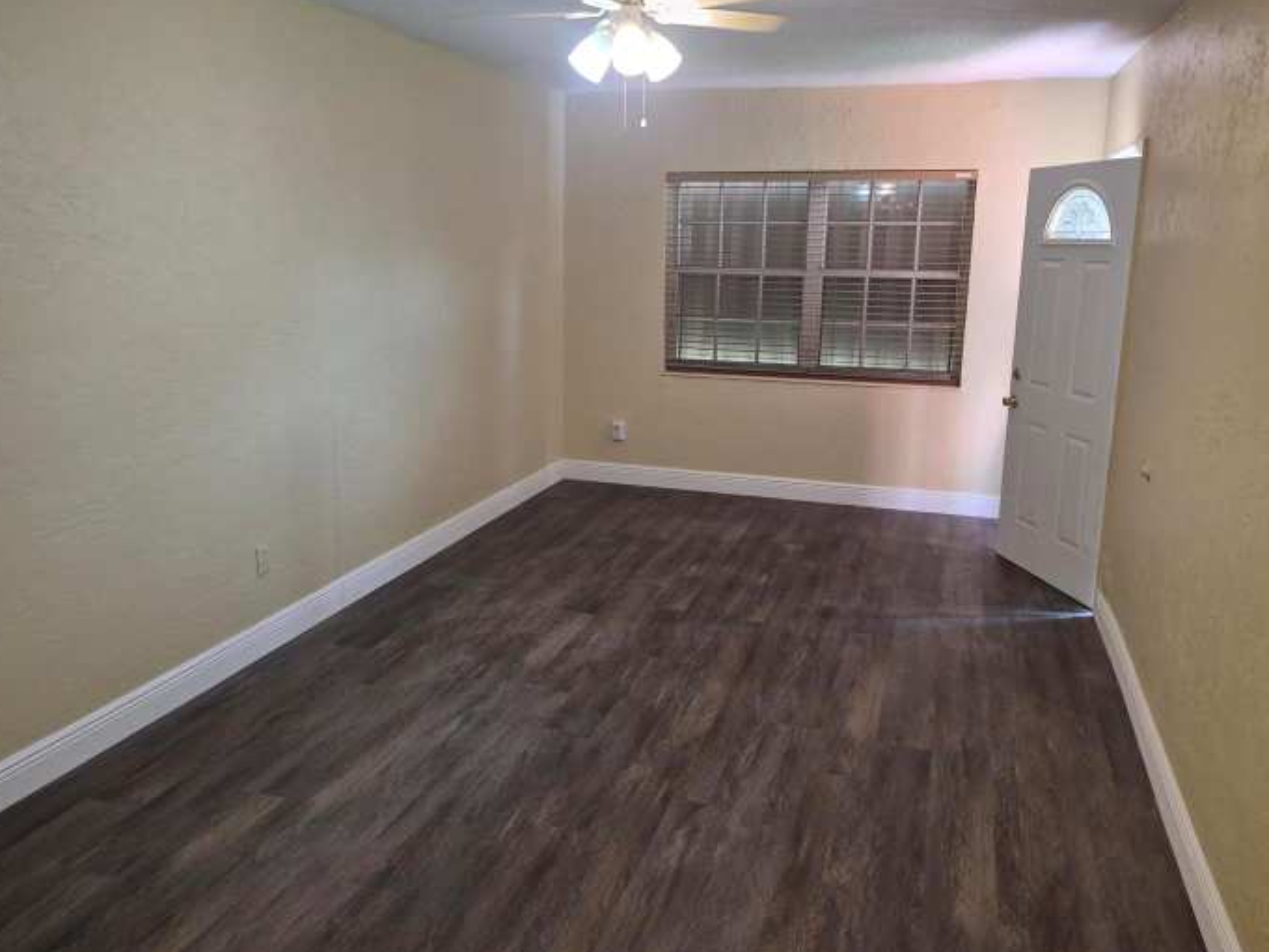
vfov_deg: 51.3
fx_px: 990
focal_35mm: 27
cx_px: 628
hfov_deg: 65.3
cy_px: 432
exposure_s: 1/120
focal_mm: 5.4
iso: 400
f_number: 1.8
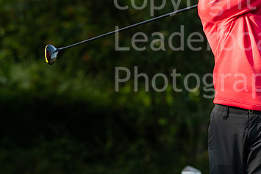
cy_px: 45
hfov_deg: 3.4
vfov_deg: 2.2
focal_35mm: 612
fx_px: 4439
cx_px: 210
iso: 1000
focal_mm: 250
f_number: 6.3
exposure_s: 1/1250
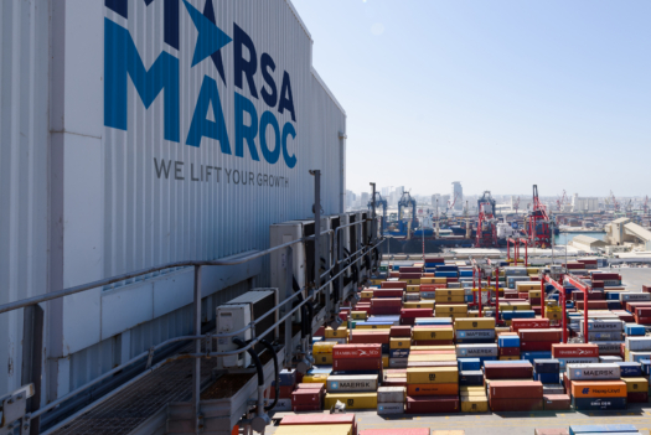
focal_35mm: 24
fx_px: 434
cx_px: 445
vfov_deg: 53.1
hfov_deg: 71.1
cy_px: 189
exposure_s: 1/160
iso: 100
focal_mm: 14
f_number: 9
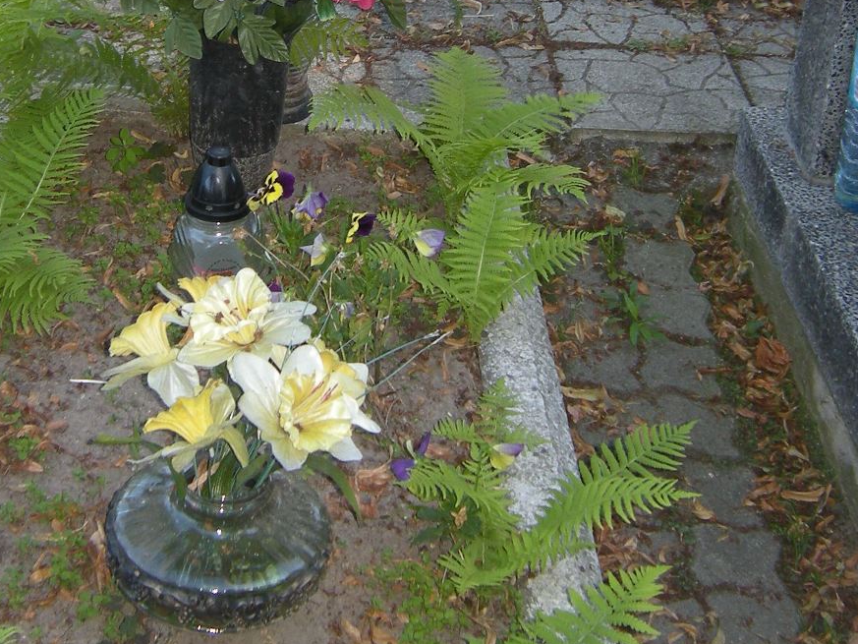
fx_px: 1710
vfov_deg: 20.7
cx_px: 301
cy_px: 15
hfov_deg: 28.0
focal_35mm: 69
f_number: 2.9
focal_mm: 5.3
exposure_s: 1/136
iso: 91
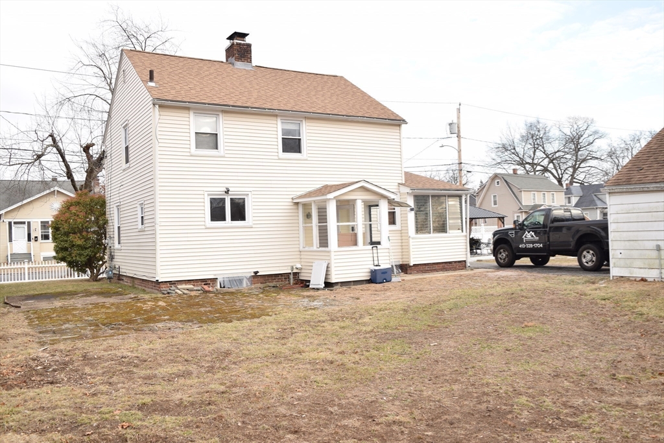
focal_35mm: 32
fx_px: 581
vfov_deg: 41.7
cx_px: 332
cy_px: 222
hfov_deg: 59.5
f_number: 6.3
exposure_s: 1/100
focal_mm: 21
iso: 100
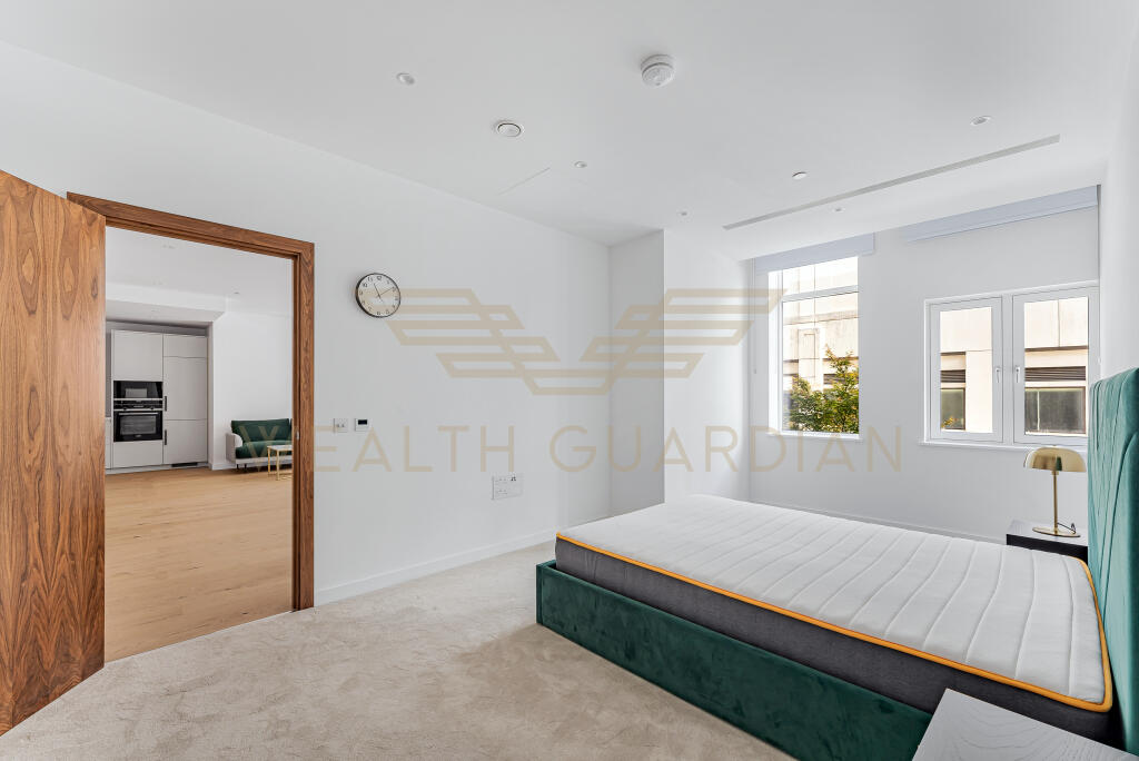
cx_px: 570
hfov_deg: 104.2
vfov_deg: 81.3
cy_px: 380
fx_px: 443
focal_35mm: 14
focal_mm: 14
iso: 200
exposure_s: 1/1.67
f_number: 13
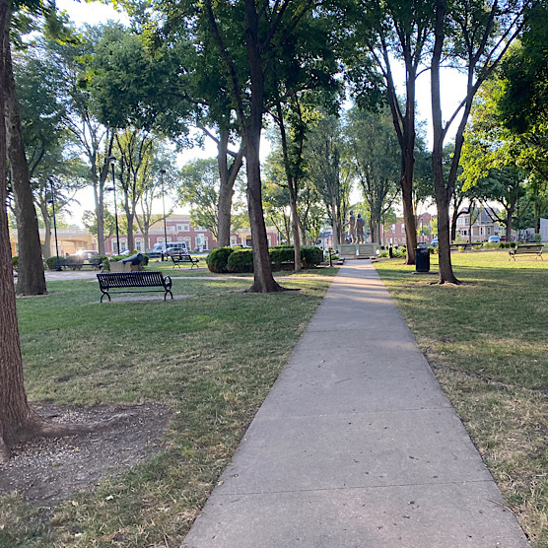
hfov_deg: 51.6
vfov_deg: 52.5
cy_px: 275
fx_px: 555
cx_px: 364
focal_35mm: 31
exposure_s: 1/195
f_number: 1.8
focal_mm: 4.25
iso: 32
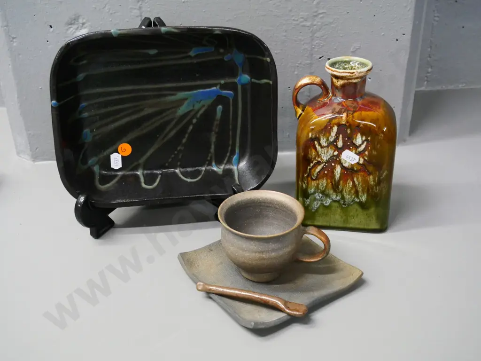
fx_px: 639
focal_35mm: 46
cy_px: 180
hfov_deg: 41.2
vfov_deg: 31.5
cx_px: 240
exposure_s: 1/60
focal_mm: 23
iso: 3200
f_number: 5.6
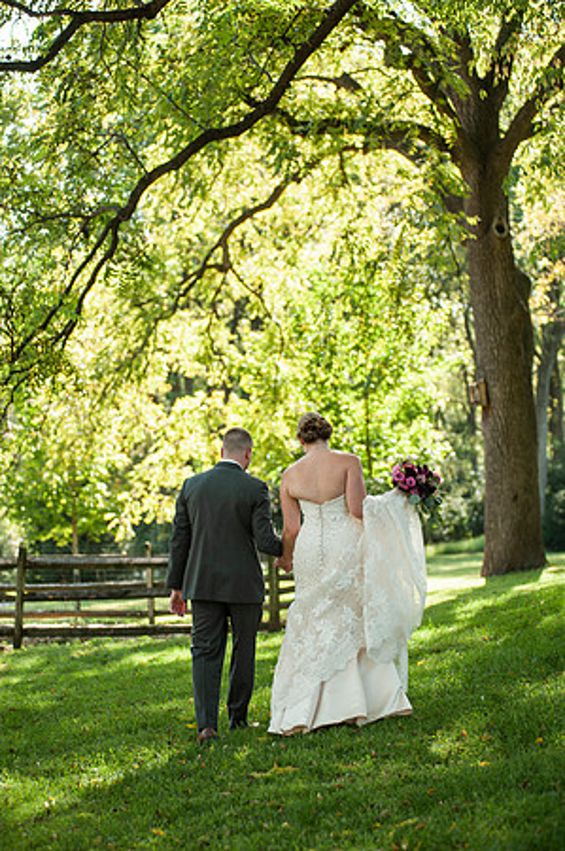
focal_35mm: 80
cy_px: 426
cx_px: 282
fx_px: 1888
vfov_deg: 25.4
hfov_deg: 17.0
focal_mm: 80
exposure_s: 1/320
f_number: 3.2
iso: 160
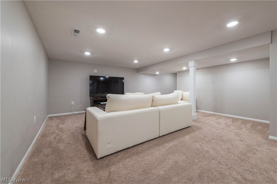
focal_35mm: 14
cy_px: 92
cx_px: 138
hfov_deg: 104.3
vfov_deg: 81.1
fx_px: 108
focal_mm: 14
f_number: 9
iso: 200
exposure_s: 1/8
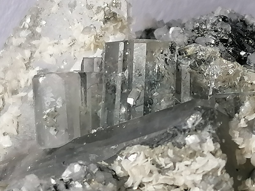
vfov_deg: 9.4
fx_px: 1164
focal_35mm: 158
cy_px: 96
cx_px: 128
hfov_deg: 12.5
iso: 50
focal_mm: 4.75
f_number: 1.8
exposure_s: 1/180
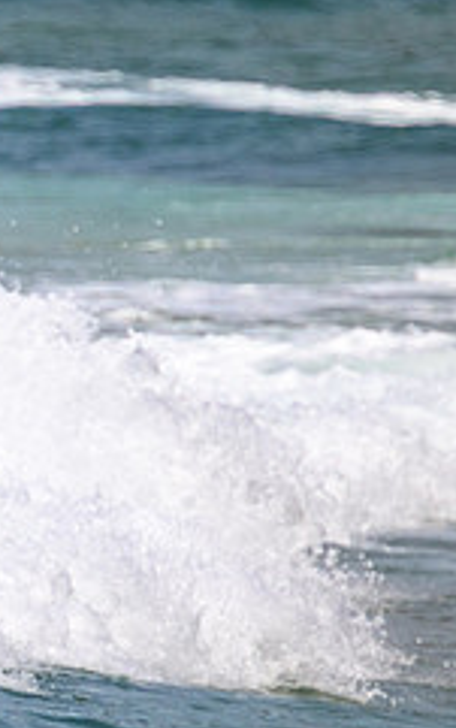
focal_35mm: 2217
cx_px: -475
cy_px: 505
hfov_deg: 0.6
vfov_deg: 0.9
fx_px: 44004
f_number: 11
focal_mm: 800
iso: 800
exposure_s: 1/2000
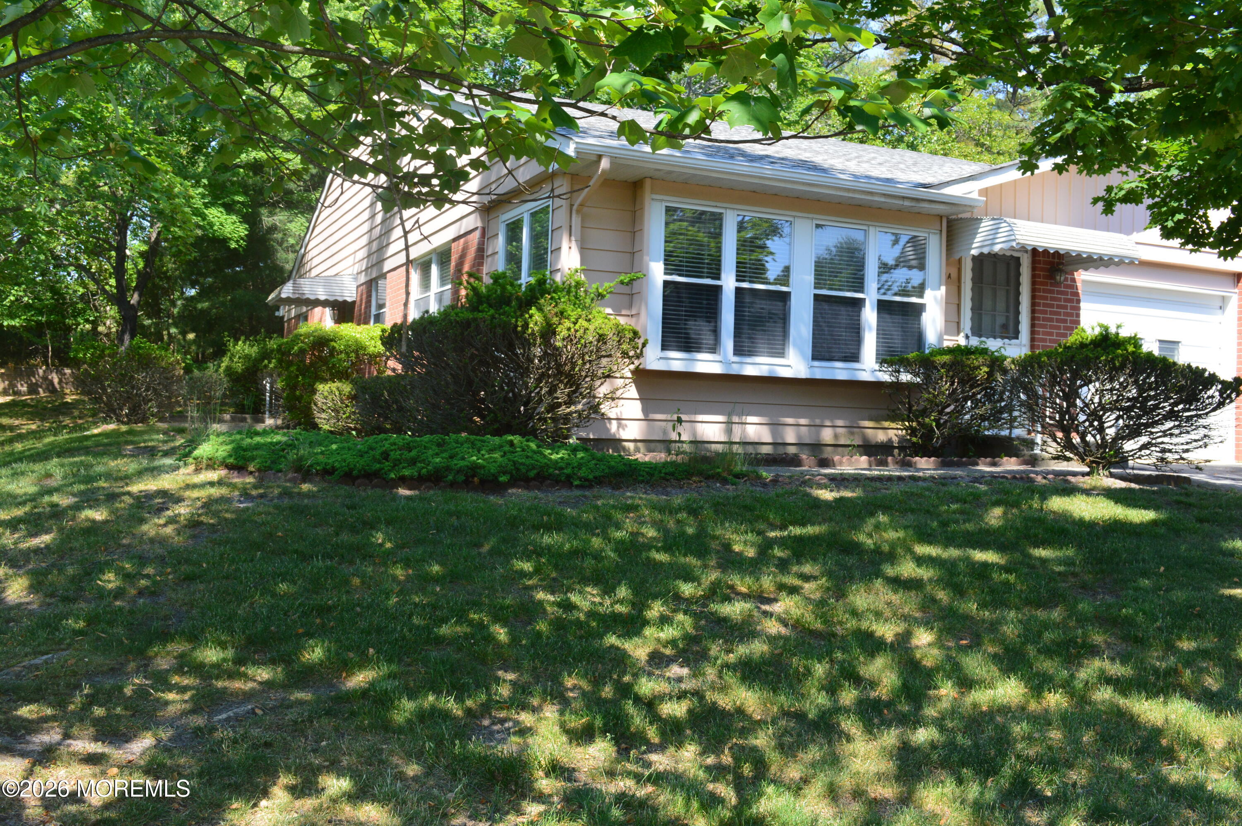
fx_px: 1137
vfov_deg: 39.9
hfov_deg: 57.3
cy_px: 413
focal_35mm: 33
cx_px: 621
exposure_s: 1/200
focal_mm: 22
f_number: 10
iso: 400
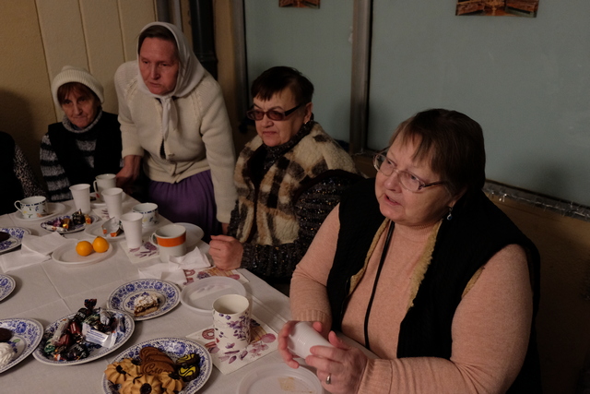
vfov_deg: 45.0
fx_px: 475
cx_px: 295
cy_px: 197
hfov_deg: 63.6
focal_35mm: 29
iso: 2500
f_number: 2.8
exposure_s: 1/60
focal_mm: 19.6
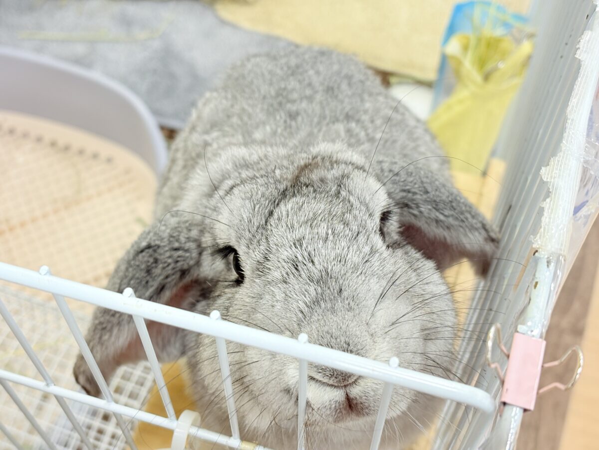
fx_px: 900
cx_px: 300
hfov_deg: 36.8
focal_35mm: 52
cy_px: 225
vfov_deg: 28.0
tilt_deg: -59.9
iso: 64
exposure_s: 1/50
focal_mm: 5.96
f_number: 1.6
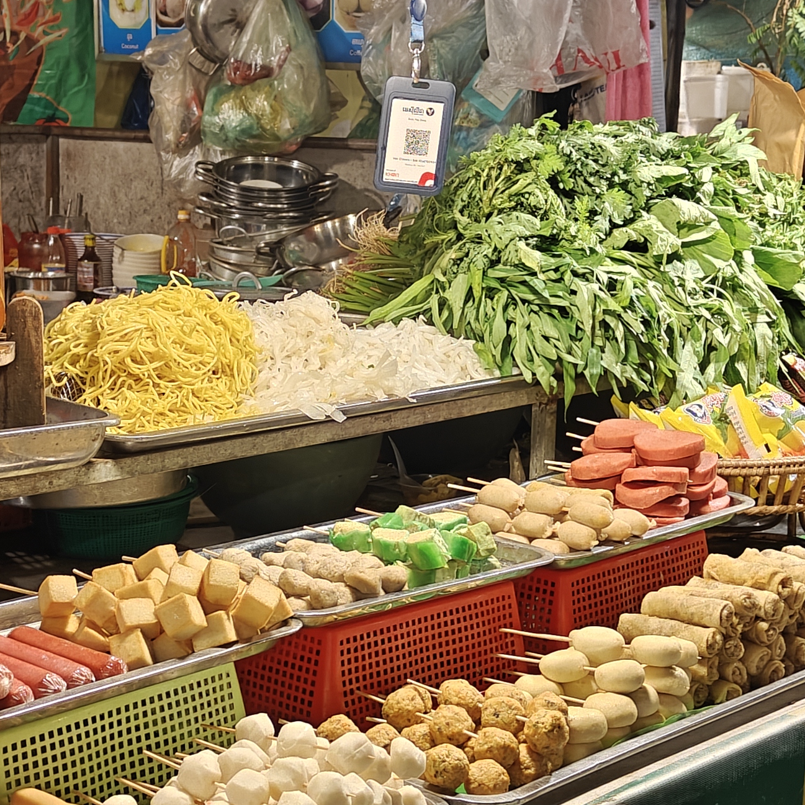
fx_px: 1763
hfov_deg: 25.6
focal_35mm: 67
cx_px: 277
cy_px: 469
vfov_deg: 25.7
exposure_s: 1/50
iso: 640
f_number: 1.8
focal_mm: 5.59
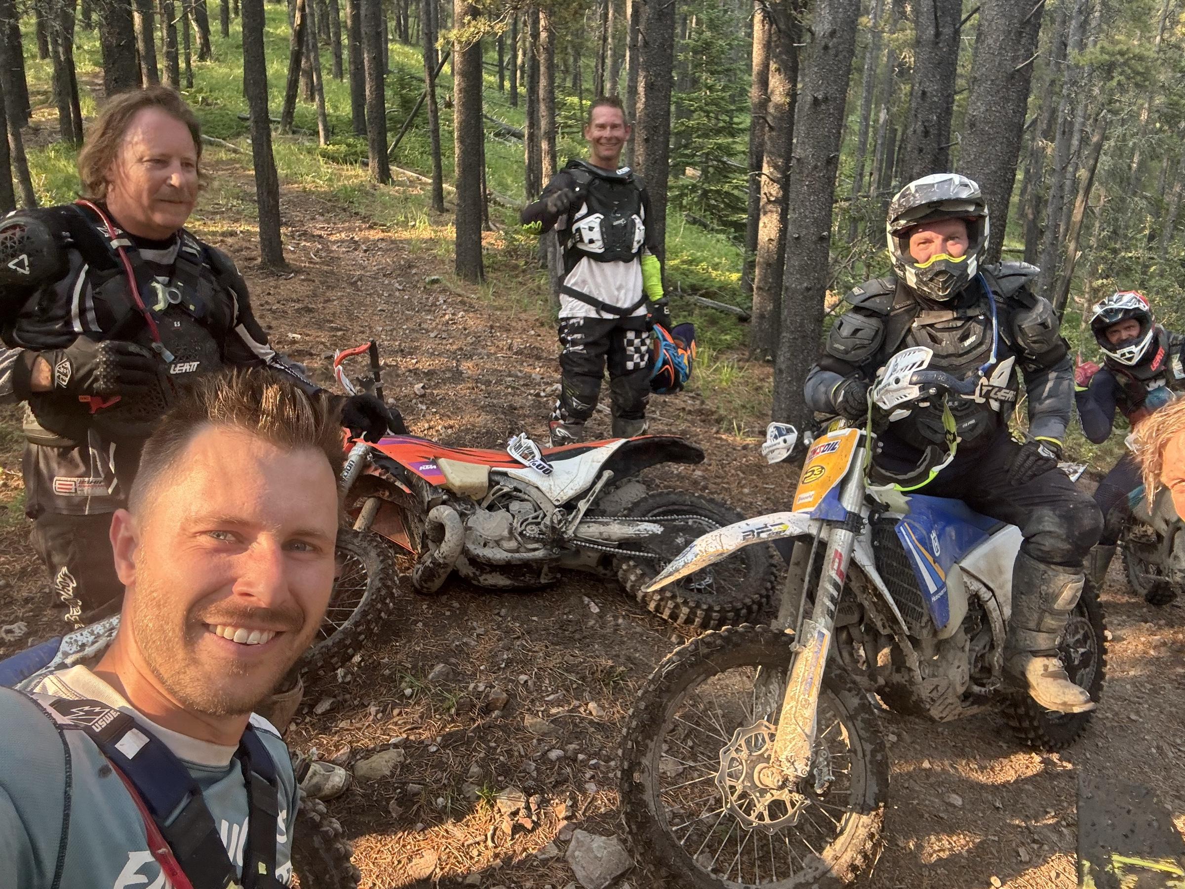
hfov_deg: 73.9
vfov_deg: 58.9
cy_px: 444
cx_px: 592
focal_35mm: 23
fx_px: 787
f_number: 1.9
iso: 20
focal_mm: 2.69
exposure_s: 1/122
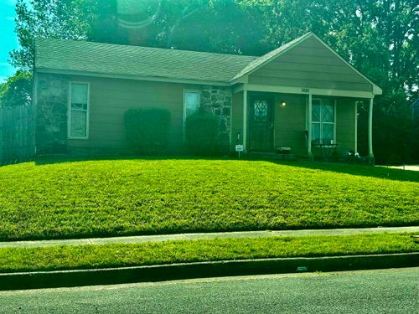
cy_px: 157
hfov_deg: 36.8
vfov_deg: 28.0
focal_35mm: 52
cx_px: 210
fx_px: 629
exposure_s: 1/894
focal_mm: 5.96
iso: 32
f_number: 1.6
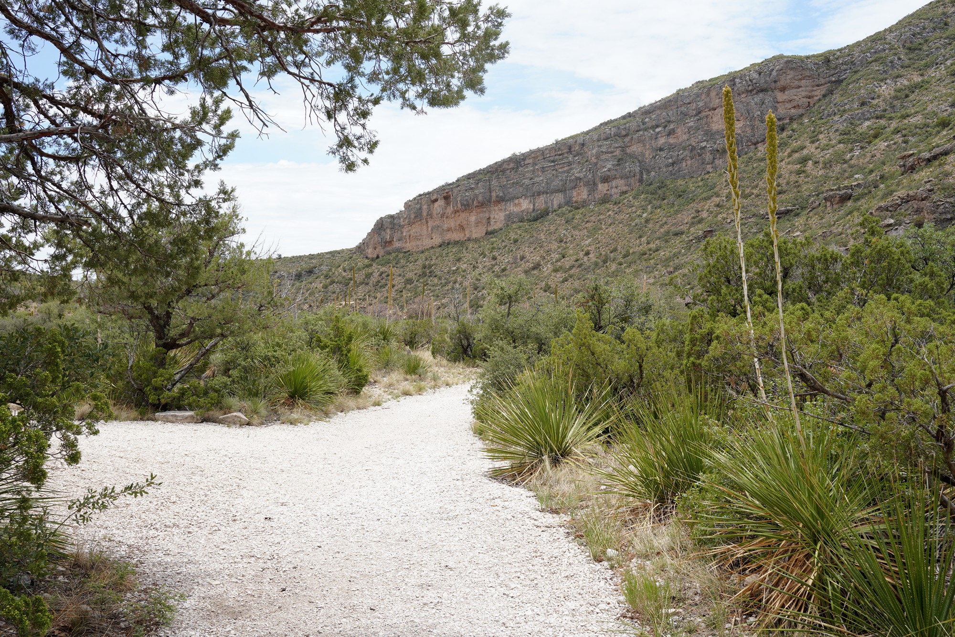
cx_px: 478
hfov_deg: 48.5
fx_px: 1061
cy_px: 318
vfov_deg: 33.4
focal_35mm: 40
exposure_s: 1/100
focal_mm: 40
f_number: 11
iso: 100
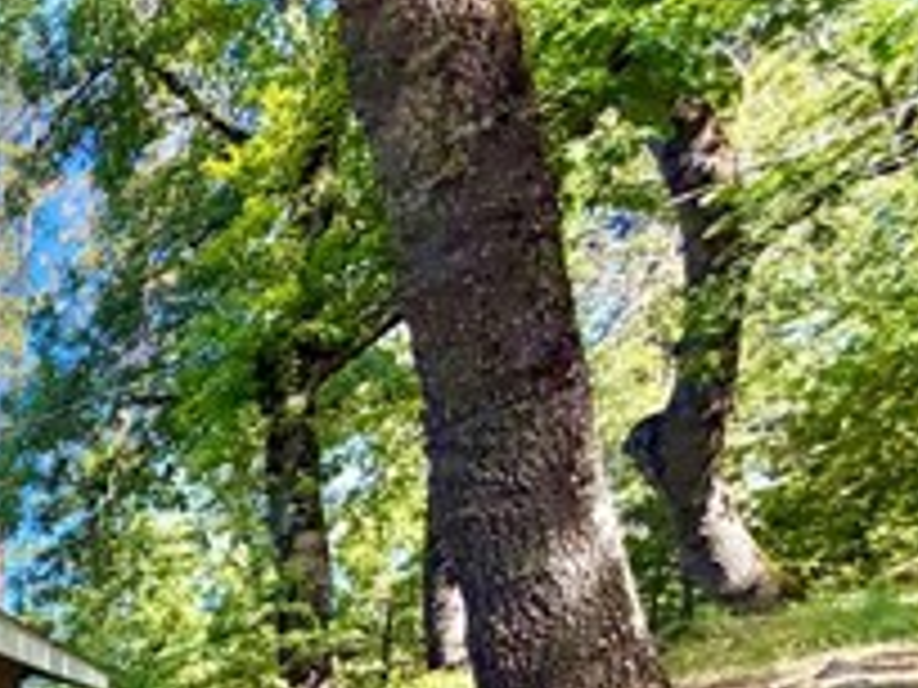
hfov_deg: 28.0
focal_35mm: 44
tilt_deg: -9.2
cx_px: -472
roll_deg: -0.5
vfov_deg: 27.2
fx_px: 1167
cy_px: 908
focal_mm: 2.22
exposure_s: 1/701
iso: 40
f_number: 2.2
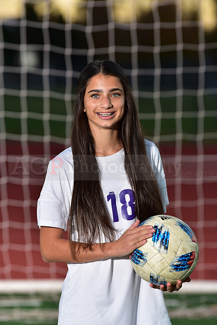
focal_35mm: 200
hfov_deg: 6.9
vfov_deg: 10.3
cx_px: 108
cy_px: 162
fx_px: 1807
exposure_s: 1/200
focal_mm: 200
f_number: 4.5
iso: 250
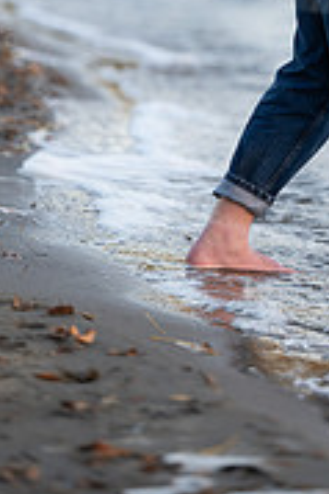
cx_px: 340
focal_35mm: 339
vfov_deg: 6.0
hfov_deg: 4.0
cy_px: -105
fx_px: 4656
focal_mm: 135
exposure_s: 1/800
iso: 400
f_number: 1.8
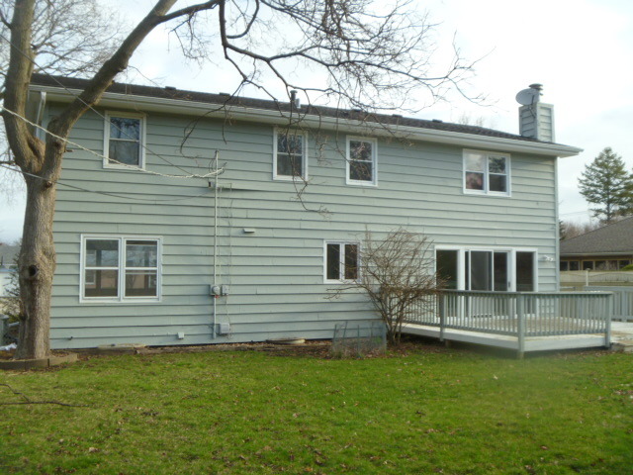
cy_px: 238
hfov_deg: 52.6
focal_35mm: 35
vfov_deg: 40.7
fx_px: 640
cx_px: 316
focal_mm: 6.3
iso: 80
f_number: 3.5
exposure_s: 1/125
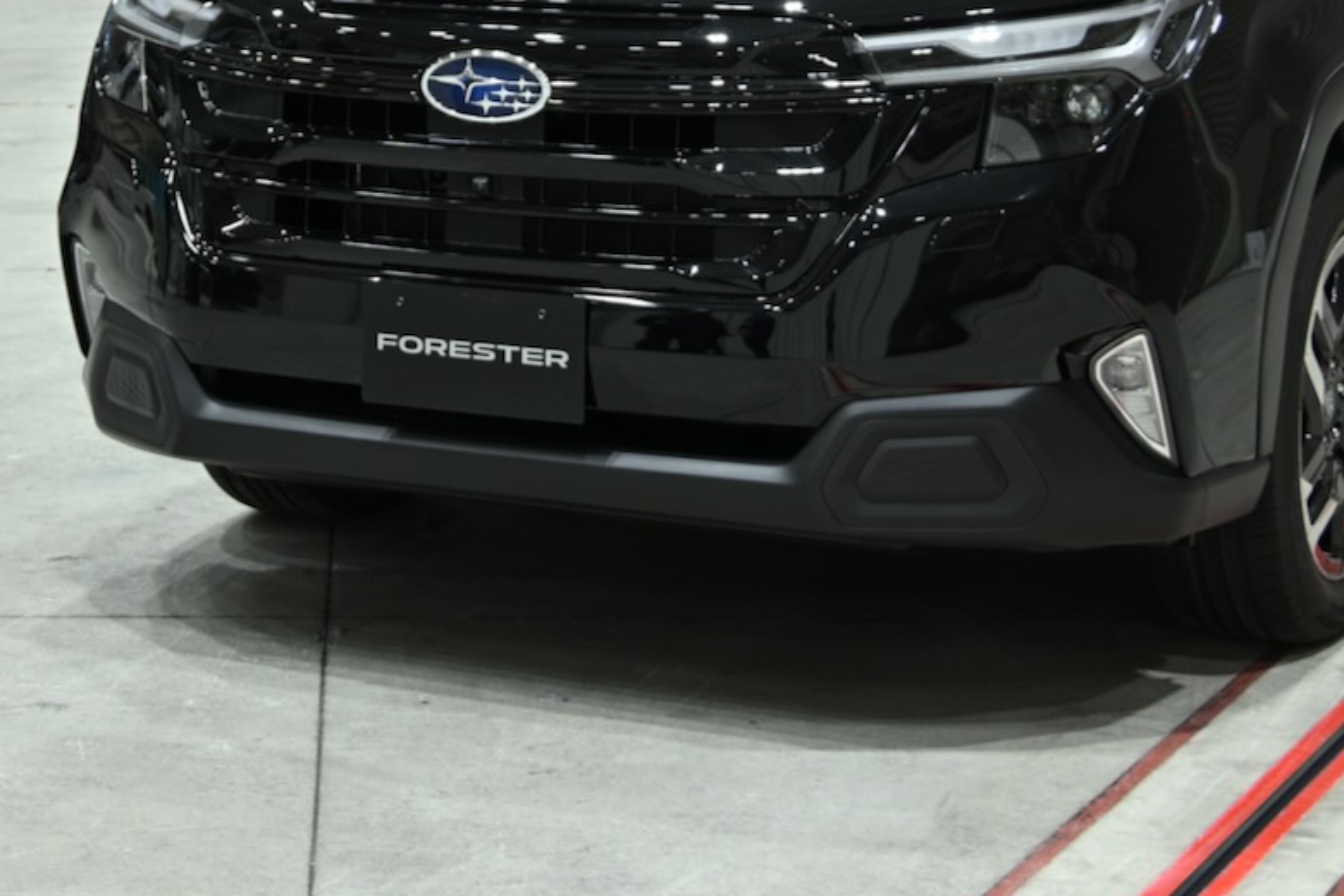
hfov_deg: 23.3
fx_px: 3211
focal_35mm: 86
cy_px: 34
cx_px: 282
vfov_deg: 15.6
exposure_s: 1/20
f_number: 4.5
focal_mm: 35
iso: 200
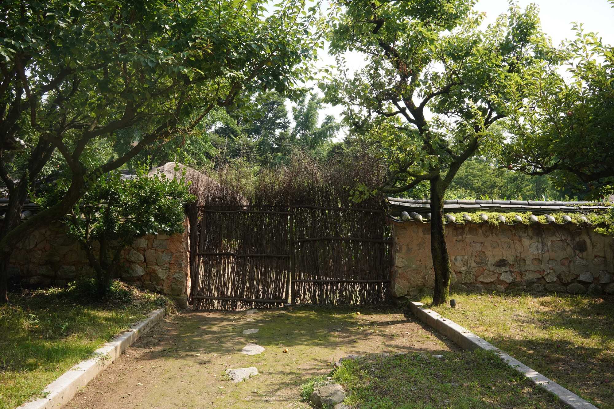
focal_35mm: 35
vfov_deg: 37.9
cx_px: 307
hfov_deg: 54.4
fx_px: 597
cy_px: 204
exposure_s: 1/200
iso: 800
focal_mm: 35
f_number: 14
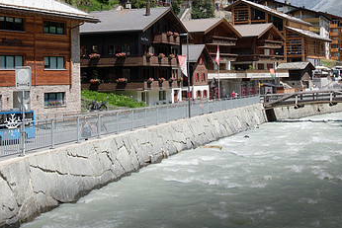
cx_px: 174
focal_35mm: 67
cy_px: 39
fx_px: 637
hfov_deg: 30.1
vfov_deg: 20.1
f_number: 10
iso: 250
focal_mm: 26.6
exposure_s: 1/250
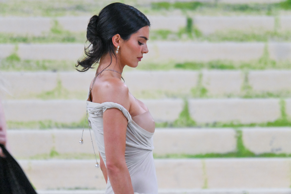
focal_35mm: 700
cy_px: 97
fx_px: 5654
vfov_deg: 2.0
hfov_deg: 2.9
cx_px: 146
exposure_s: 1/1600
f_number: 8
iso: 16000
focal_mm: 700
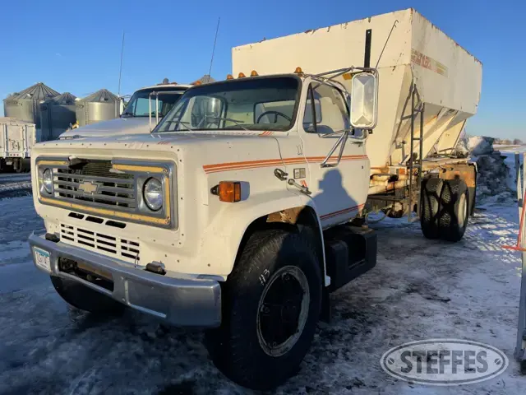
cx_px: 263
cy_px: 198
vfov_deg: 53.1
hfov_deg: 67.3
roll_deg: +0.1
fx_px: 395
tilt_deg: -5.5
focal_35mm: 26
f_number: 1.6
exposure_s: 1/2545
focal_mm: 5.1
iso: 32
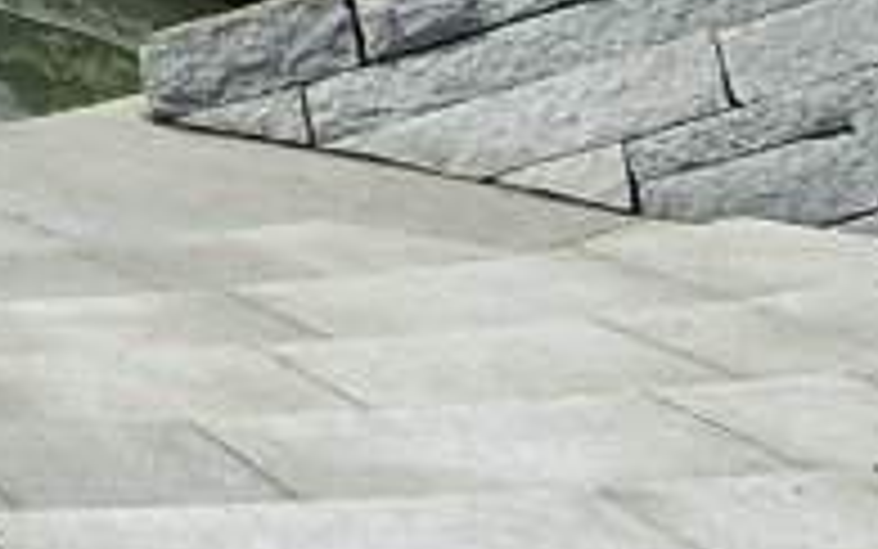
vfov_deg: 6.5
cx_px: -387
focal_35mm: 195
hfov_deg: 10.4
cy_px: -603
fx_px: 4667
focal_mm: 5.8
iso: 50
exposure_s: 1/500
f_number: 4.3
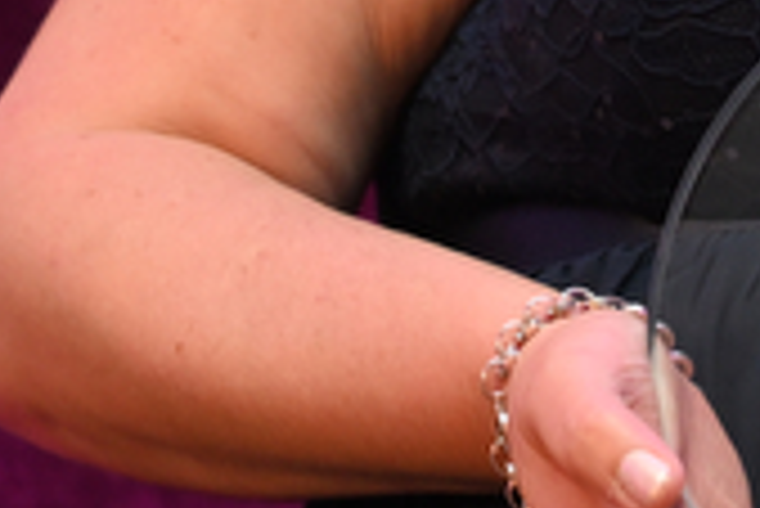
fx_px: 8959
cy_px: -461
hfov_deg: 4.7
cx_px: 2046
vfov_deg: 3.2
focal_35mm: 424
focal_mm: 70
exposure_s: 1/100
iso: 1100
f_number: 2.8
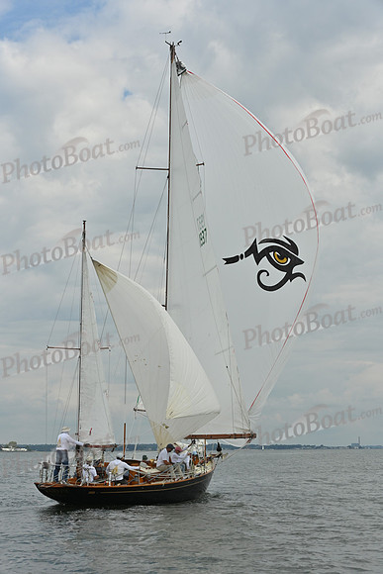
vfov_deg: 28.8
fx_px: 1116
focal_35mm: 70
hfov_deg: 19.5
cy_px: 287
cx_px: 192
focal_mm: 70
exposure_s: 1/1250
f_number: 8
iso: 320
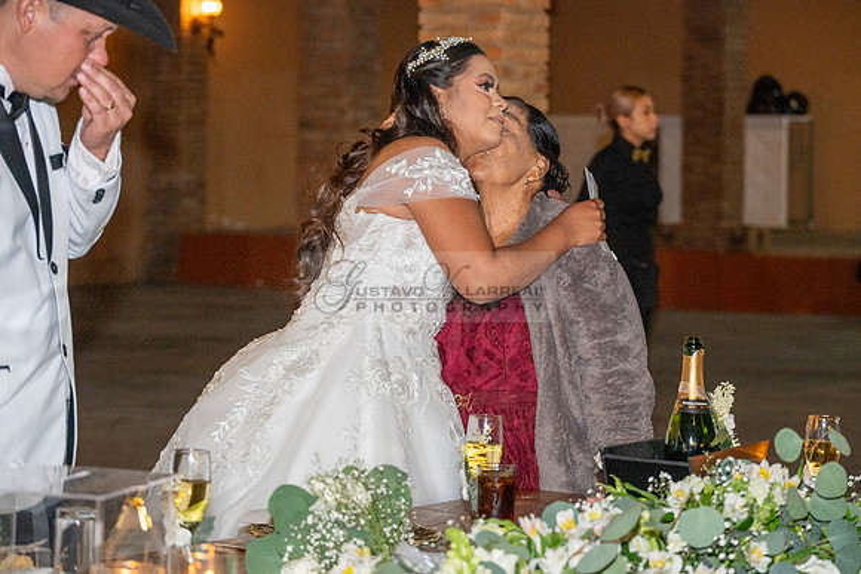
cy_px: 287
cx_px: 430
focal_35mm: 120
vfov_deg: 11.4
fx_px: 2871
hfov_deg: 17.1
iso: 2000
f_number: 6.7
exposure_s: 1/100
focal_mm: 120
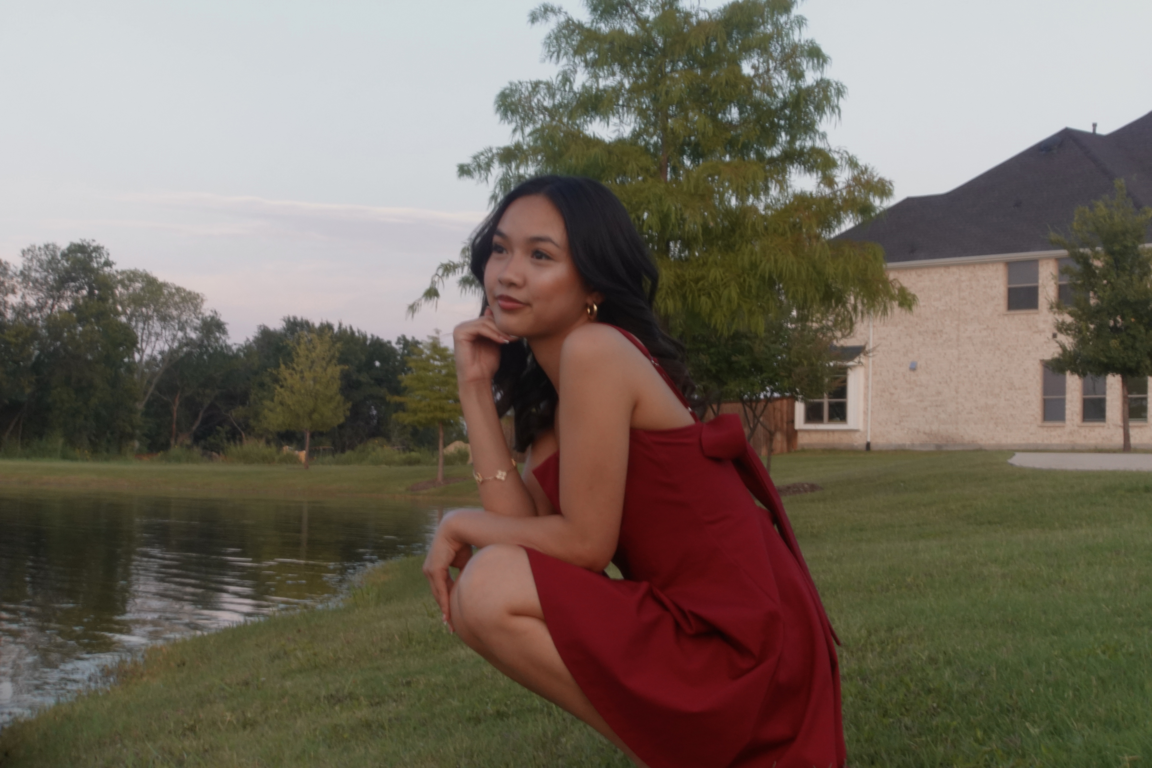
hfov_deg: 28.8
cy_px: 384
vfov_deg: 19.5
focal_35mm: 70
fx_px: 2240
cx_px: 576
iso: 800
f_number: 2.8
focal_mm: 25.7
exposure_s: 1/25
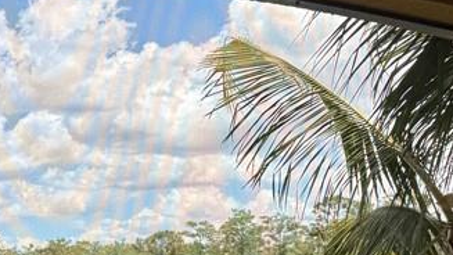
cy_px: 274
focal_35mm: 82
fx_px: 985
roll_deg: -1.8
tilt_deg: +1.8
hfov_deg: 23.0
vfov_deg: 14.4
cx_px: -139
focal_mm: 6.76
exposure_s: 1/1689
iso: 80
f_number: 1.78
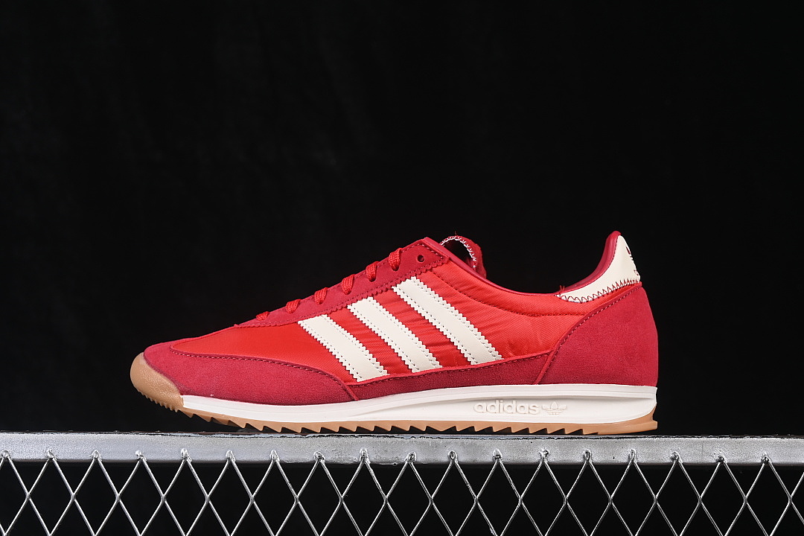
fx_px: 1675
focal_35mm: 75
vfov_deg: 18.2
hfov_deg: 27.0
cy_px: 268
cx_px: 402
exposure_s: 1/80
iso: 160
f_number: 8
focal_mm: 50
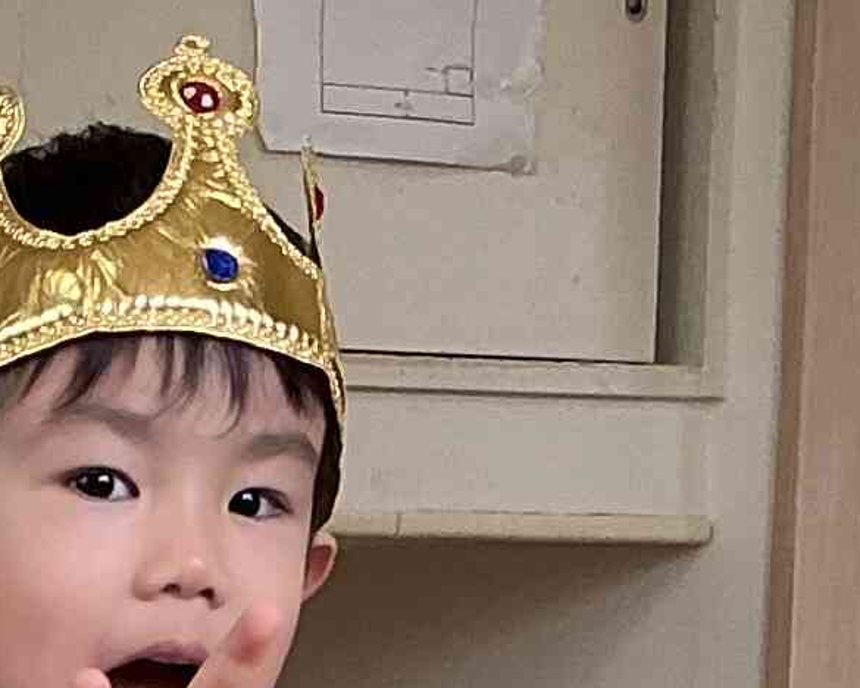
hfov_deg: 9.5
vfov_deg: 7.6
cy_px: 1397
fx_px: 4963
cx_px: -547
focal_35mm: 195
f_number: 1.8
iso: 40
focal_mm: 3
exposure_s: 1/120
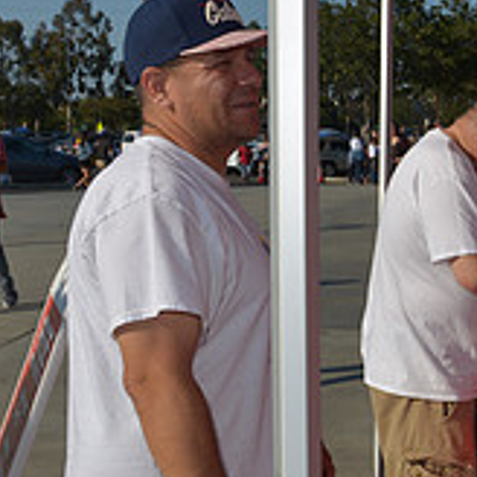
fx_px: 1122
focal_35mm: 72
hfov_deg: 21.4
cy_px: 286
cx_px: 646
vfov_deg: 24.0
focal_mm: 24
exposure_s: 1/800
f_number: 8
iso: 100
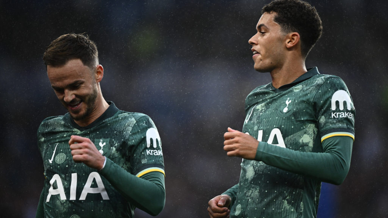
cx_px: 194
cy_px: 120
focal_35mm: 420
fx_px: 4321
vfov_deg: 2.9
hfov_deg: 5.1
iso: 1600
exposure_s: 1/1600
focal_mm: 400
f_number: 2.8
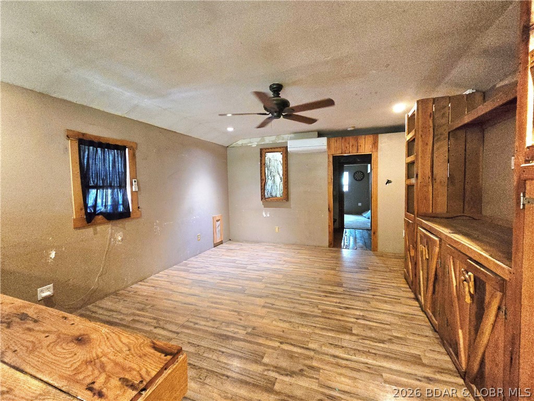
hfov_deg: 106.2
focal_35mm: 13
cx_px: 267
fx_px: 201
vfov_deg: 89.9
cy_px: 200
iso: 1000
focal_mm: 2.2
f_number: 2.2
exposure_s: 1/60.2
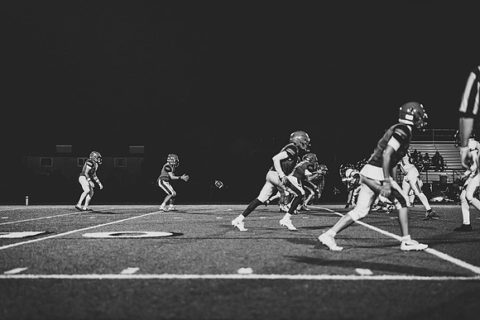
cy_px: 160
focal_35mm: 90
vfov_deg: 15.2
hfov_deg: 22.6
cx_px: 240
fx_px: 1203
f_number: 2.8
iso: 2500
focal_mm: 90
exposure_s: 1/1000
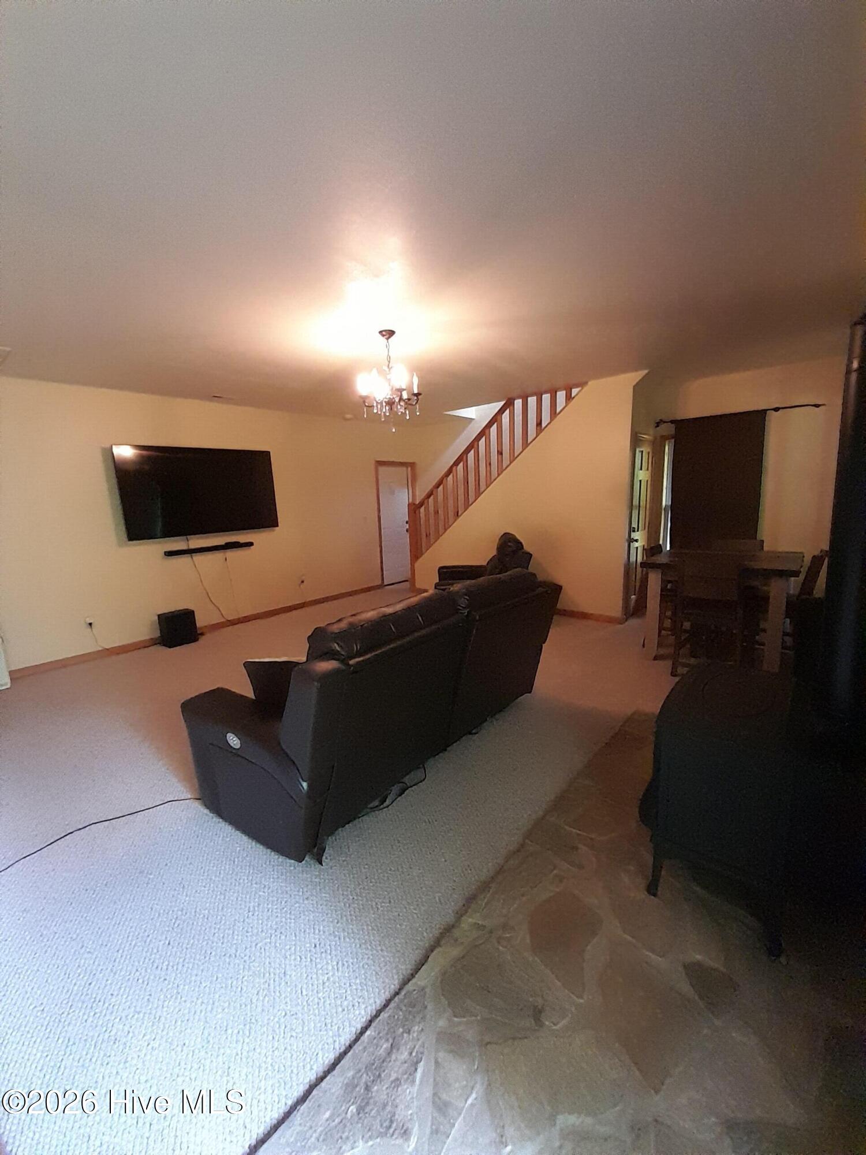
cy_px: 578
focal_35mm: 13
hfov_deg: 89.9
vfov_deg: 106.2
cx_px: 433
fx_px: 434
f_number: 2.2
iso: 500
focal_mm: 1.13
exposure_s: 1/25
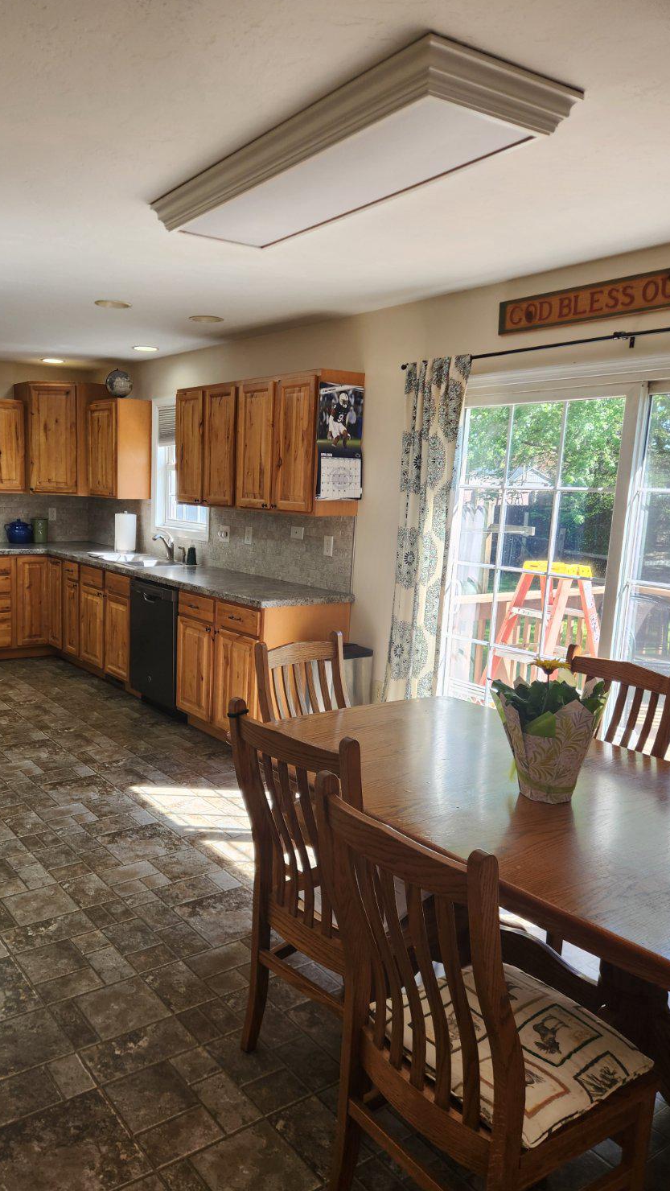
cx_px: 224
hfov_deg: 43.8
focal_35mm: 26
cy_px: 600
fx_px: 821
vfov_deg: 71.9
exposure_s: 1/180
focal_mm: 5.4
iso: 80
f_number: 1.8
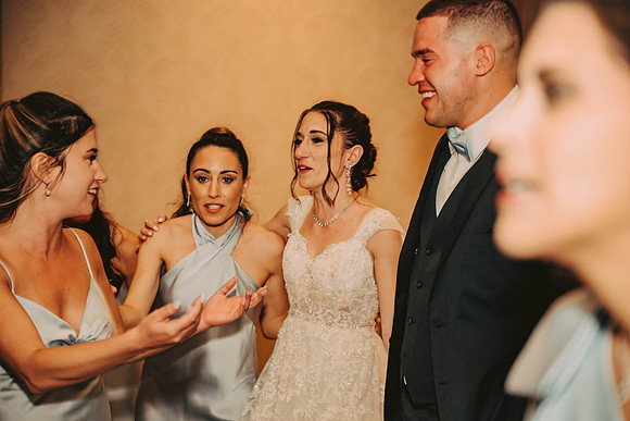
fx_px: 1085
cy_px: 210
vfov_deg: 21.9
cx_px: 315
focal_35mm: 62
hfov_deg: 32.4
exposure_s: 1/60
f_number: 2.8
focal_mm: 62
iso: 500
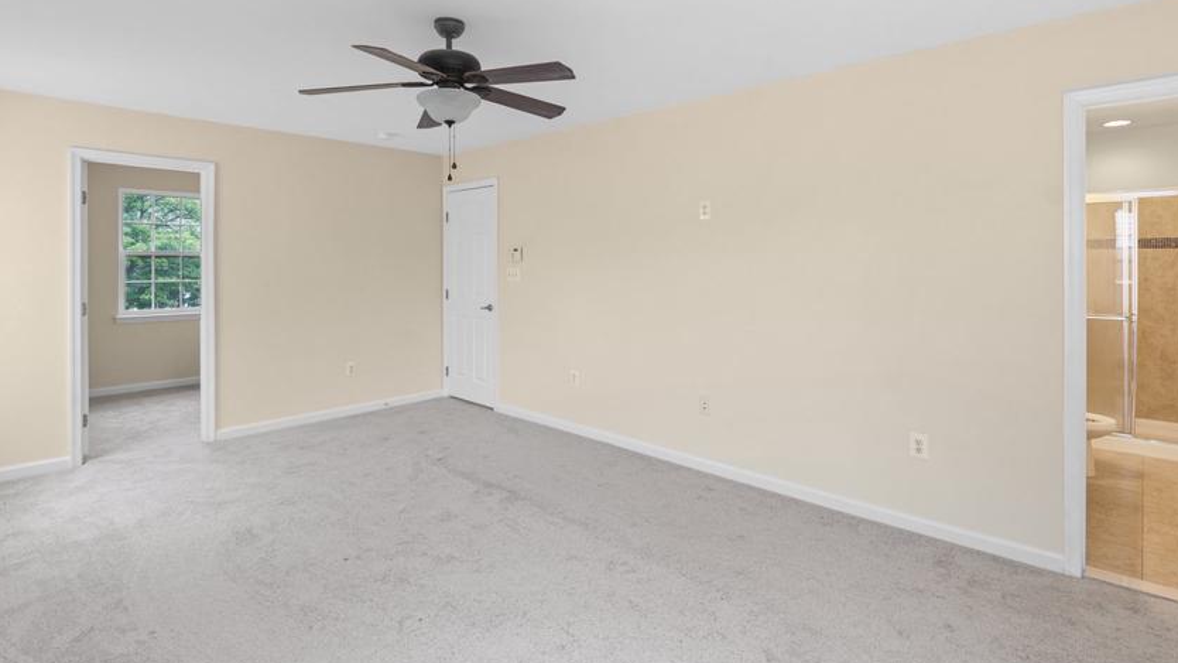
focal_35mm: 18
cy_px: 261
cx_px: 597
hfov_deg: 92.7
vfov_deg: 60.4
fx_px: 562
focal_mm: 14
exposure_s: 1/5
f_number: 9
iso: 640
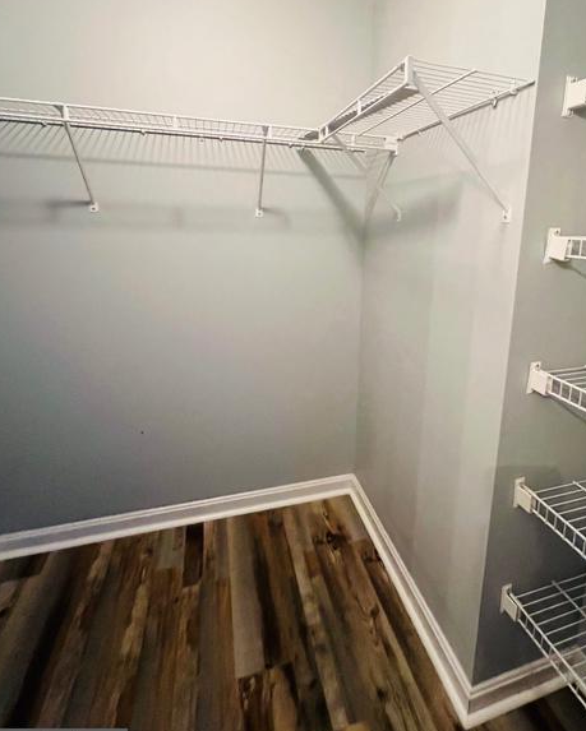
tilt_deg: -9.5
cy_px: 291
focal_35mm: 17
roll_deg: -2.3
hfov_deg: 76.6
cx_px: 336
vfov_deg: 88.4
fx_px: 368
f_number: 1.8
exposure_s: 1/60
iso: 800
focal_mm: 1.57
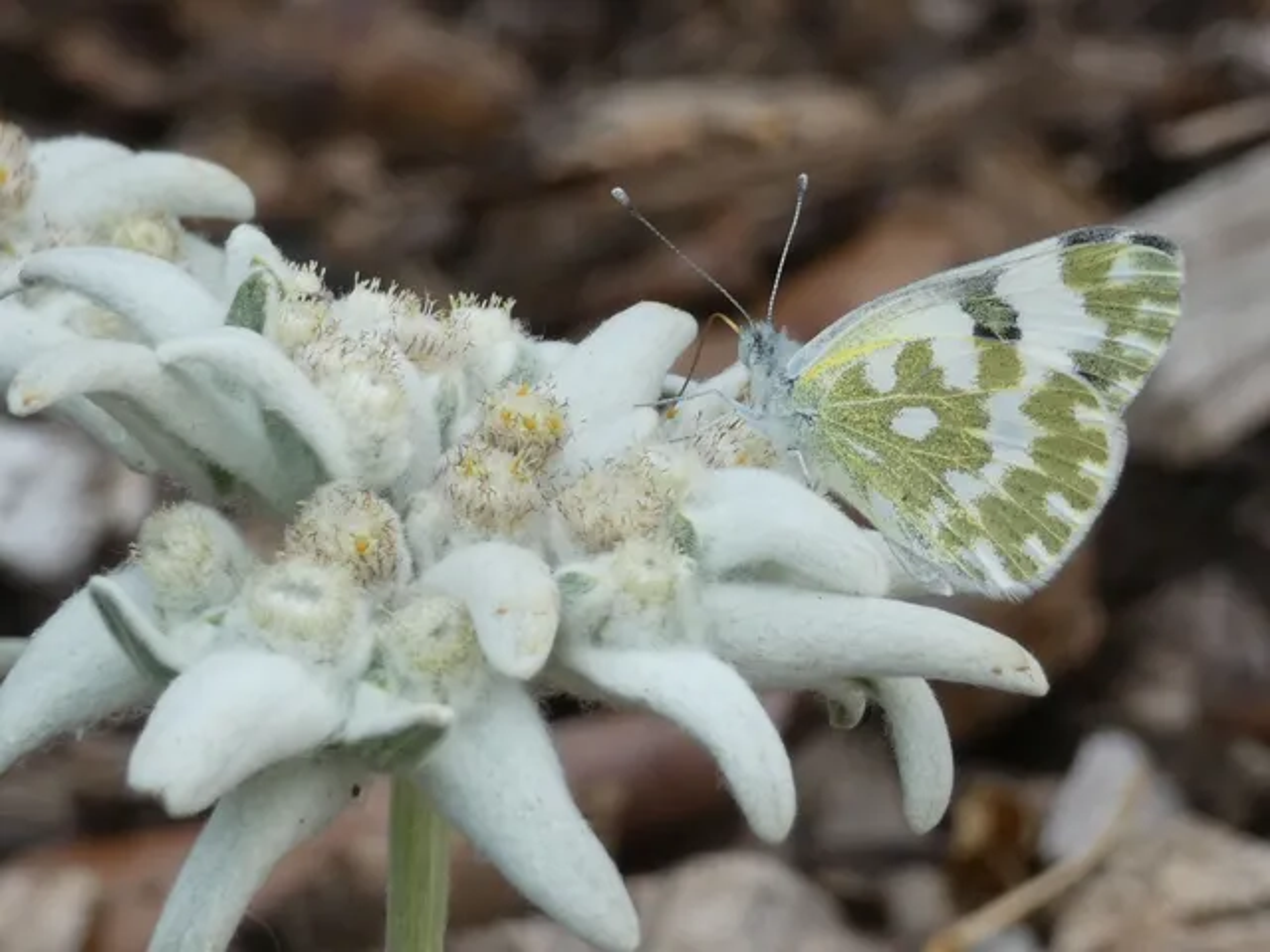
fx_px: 4403
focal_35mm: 120
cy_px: 476
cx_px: 635
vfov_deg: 12.3
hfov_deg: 16.4
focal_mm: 21.5
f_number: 5.1
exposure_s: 1/160
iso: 80
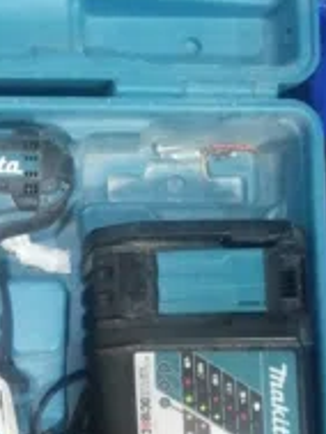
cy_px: 356
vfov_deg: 32.7
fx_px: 715
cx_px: 25
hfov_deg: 24.8
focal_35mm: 57
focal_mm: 3.62
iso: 500
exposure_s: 1/20
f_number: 1.8
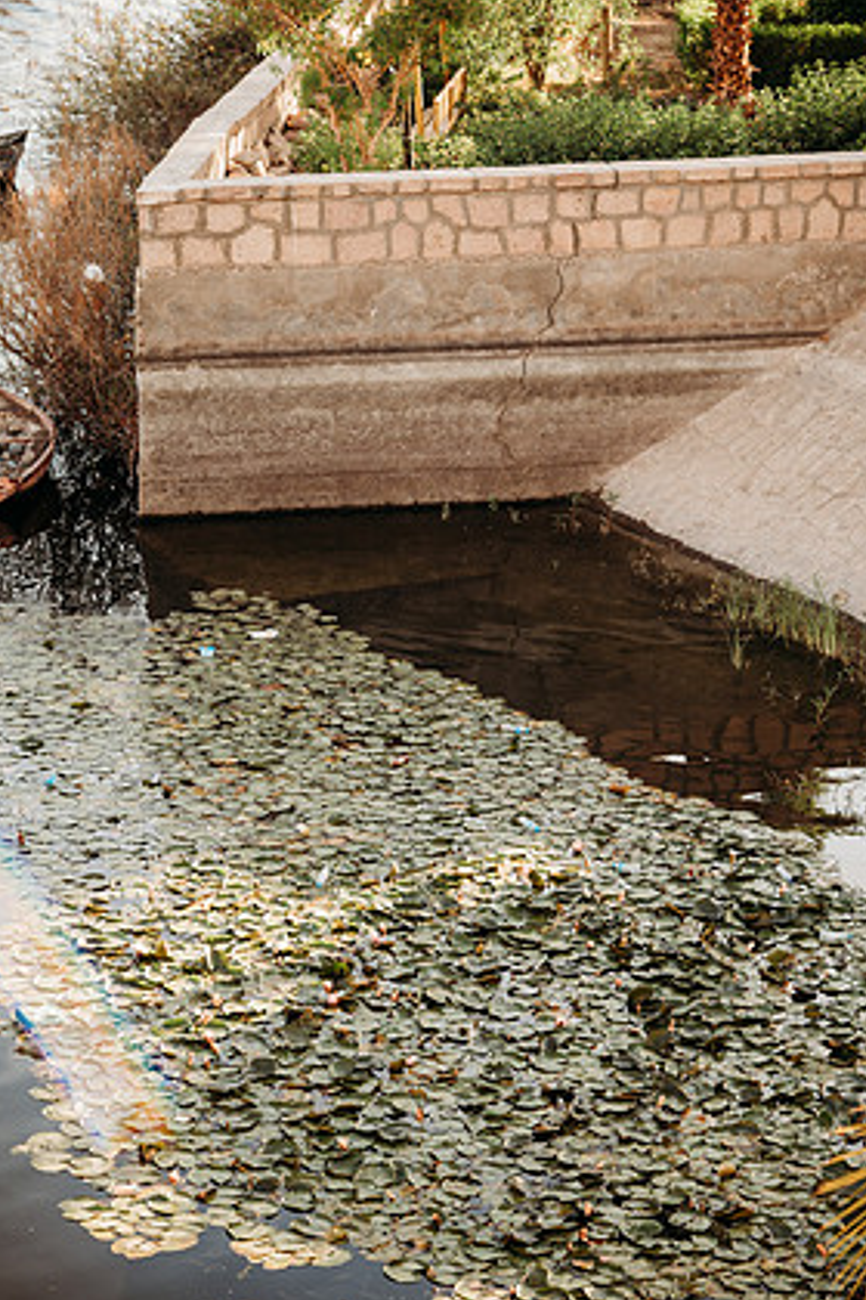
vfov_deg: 22.4
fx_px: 3283
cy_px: 653
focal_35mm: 91
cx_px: 452
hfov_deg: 15.0
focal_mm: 85
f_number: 4
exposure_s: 1/100
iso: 100
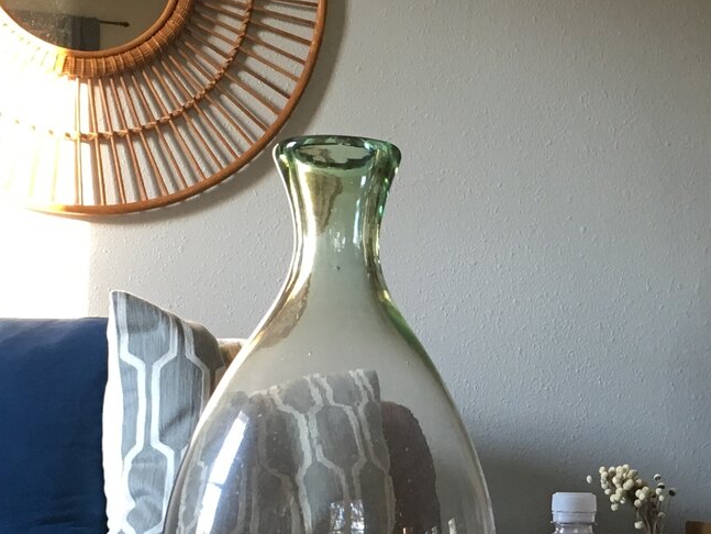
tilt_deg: +0.1
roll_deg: -1.3
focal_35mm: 86
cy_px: 476
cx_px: 660
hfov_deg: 22.1
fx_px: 1767
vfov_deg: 17.0
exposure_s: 1/30
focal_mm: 4.15
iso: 80
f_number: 2.2
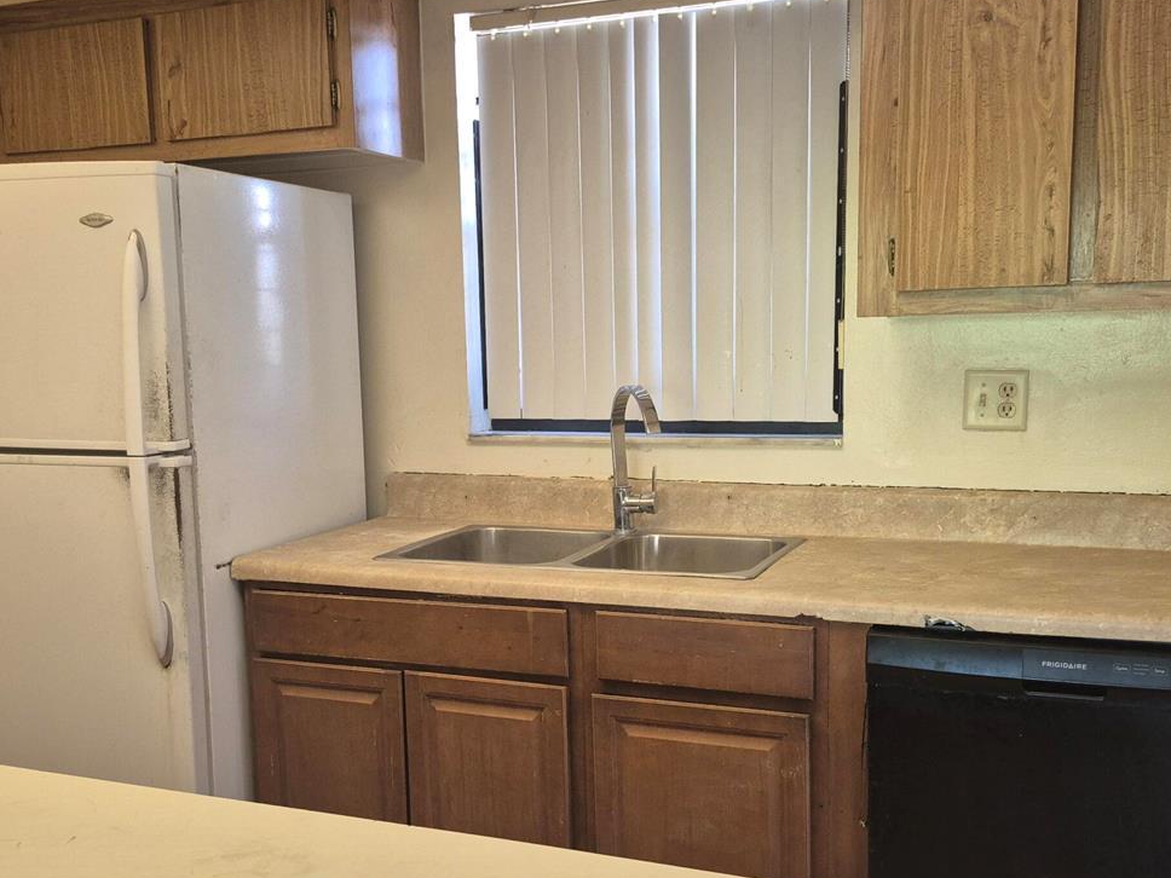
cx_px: 581
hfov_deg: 49.0
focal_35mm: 38
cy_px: 535
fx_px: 1285
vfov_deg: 37.5
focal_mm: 5.4
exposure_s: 1/120
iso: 320
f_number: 1.8
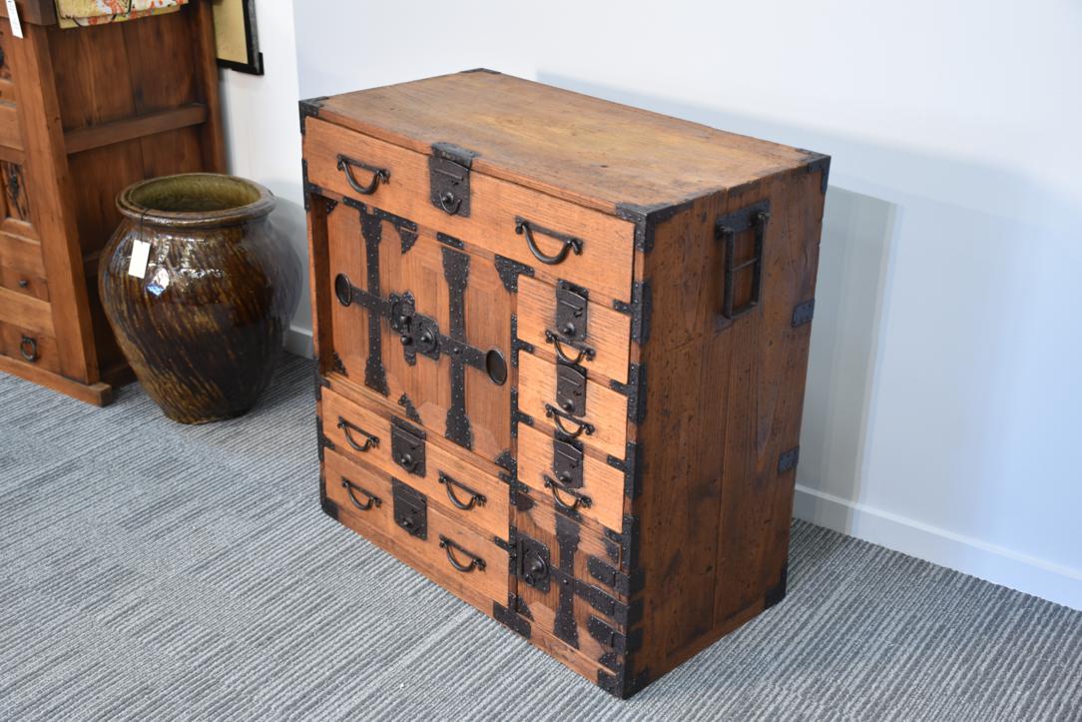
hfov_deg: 41.1
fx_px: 1443
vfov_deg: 28.1
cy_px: 361
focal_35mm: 48
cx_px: 541
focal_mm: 32
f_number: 4
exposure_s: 1/20
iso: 400
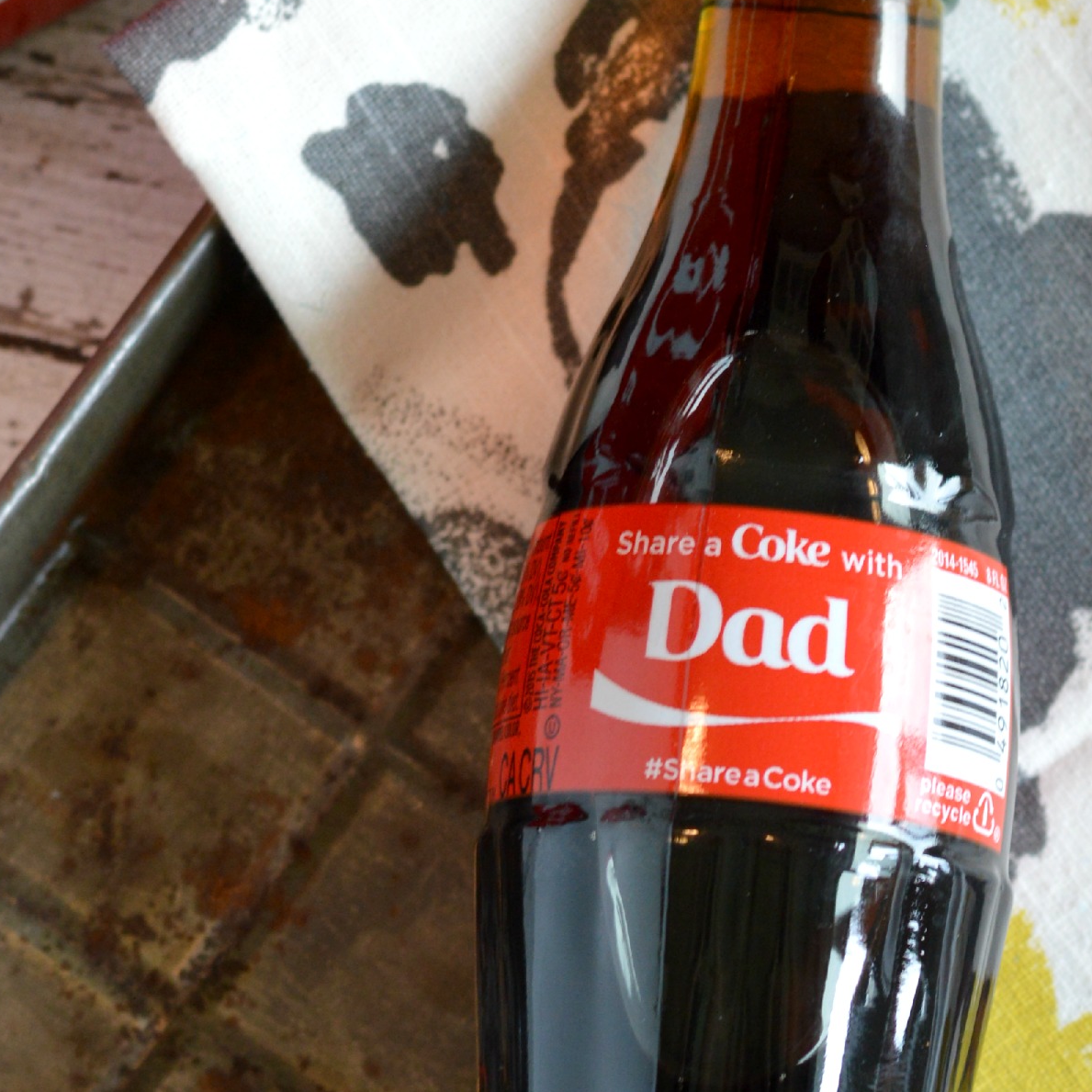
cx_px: 564
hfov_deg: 9.8
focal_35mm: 178
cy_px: 439
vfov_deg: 9.8
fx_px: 6353
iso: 400
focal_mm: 50
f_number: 4.5
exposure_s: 1/80
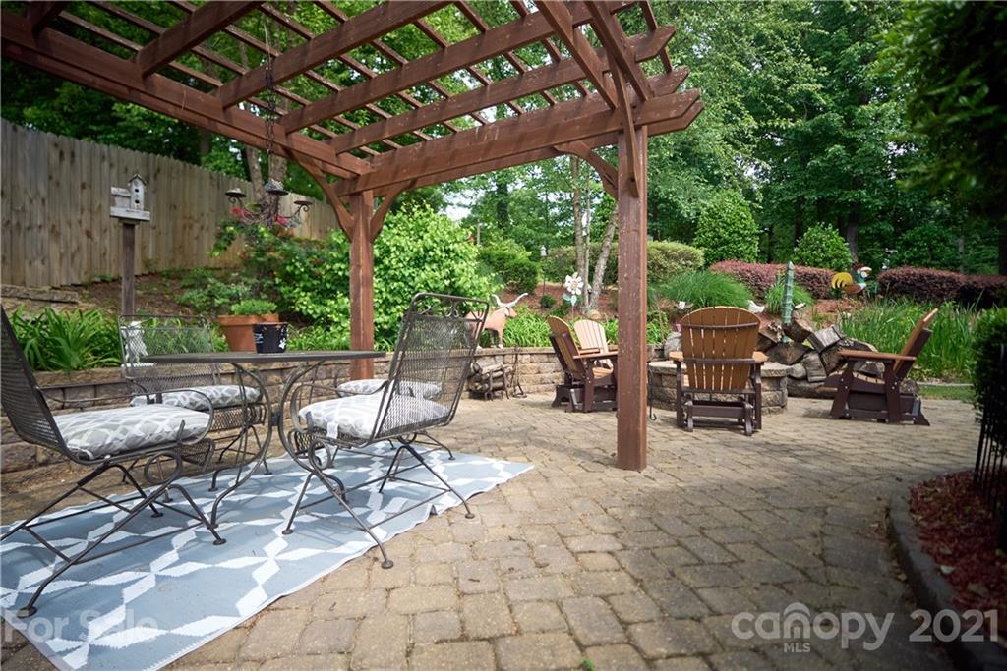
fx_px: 448
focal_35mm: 16
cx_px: 504
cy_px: 336
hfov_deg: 96.7
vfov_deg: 73.8
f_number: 6.3
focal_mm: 16
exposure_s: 1/100
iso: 800
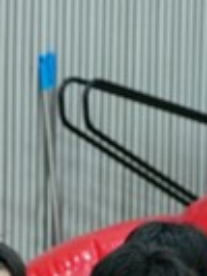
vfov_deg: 4.3
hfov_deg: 3.3
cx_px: -99
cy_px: 344
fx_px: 3630
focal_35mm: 456
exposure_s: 1/160
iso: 1600
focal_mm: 70
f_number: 3.2
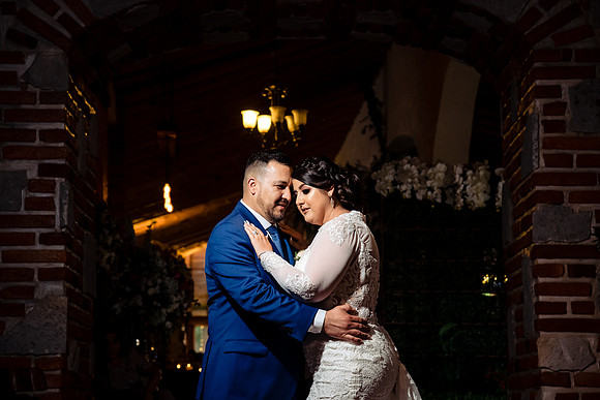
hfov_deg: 19.8
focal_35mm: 103
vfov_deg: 13.3
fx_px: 1717
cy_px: 200
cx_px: 300
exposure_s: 1/160
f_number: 7.1
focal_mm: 98
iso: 2000
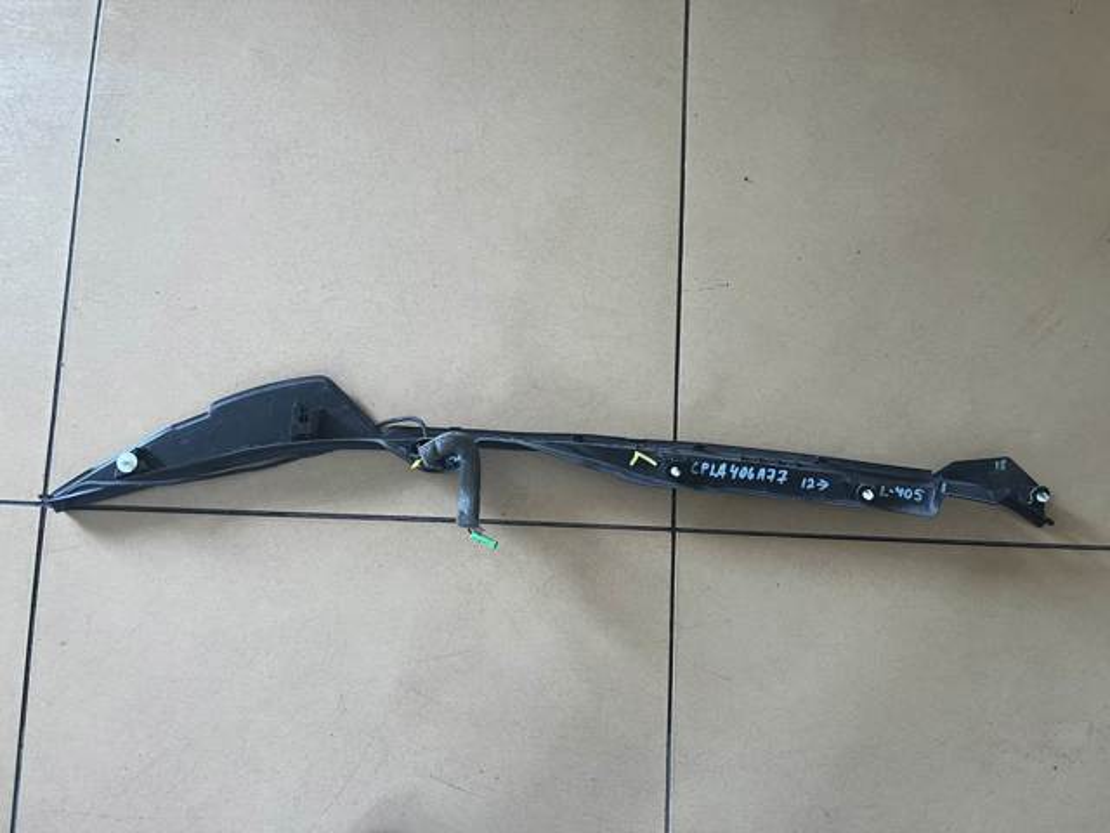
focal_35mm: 26
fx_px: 834
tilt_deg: -82.2
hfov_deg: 67.3
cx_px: 555
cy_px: 416
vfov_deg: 53.1
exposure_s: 1/50
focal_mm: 5.1
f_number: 1.6
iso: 64
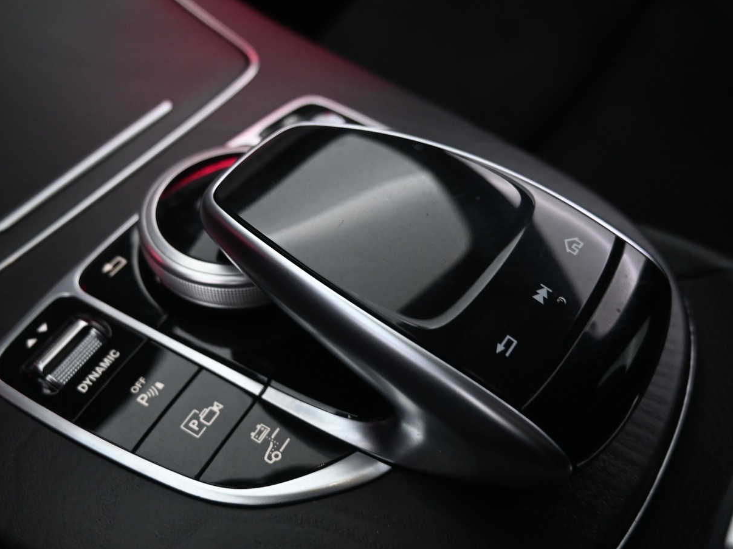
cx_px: 287
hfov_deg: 57.8
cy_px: 308
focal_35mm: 31
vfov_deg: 45.3
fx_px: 656
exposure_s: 1/25
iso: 1000
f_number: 3.5
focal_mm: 16
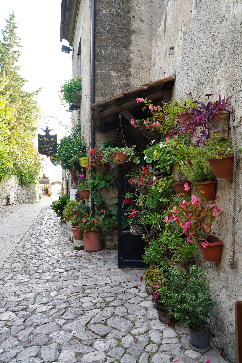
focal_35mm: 29
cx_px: 121
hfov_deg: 45.0
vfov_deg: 63.7
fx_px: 292
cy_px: 182
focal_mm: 29
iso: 400
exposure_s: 1/30
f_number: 8
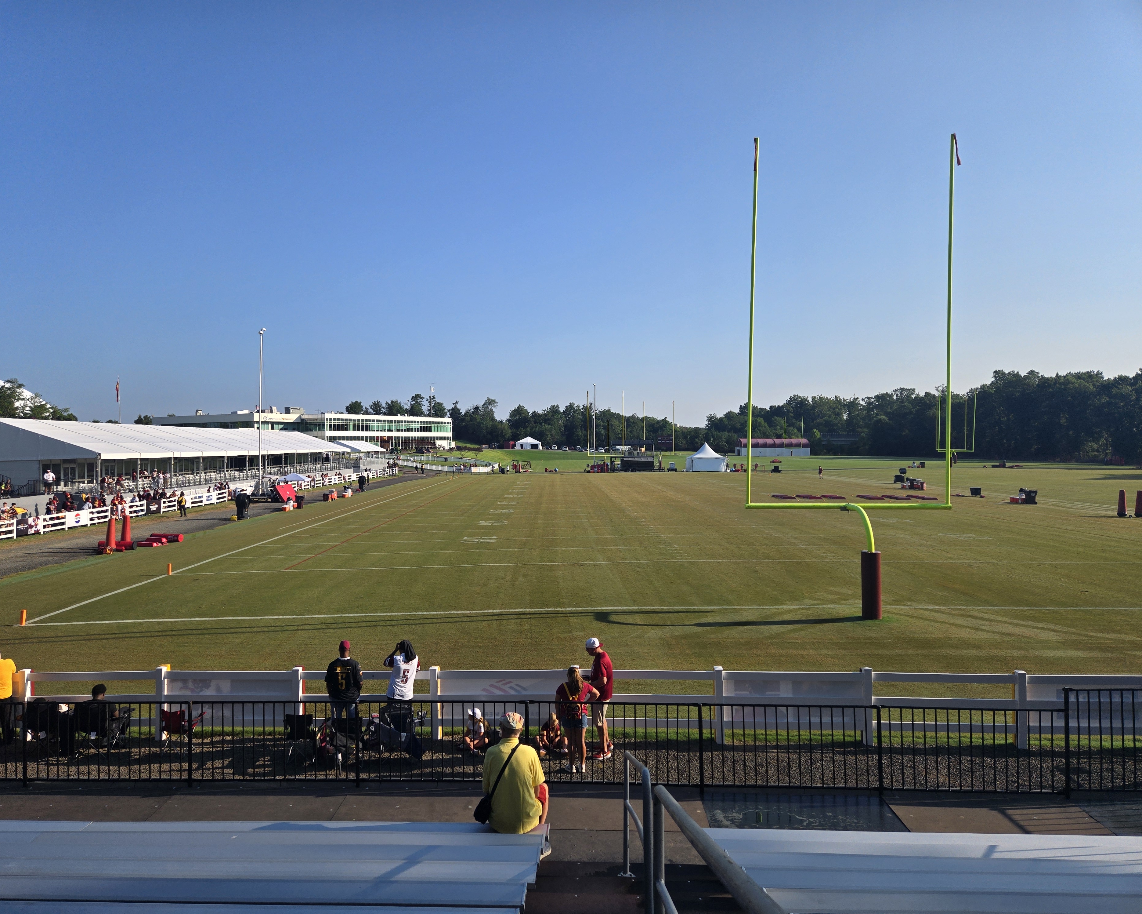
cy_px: 457
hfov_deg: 70.2
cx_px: 543
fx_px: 811
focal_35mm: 24
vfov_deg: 58.8
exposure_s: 1/1799
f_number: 1.8
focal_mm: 5.4
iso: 25
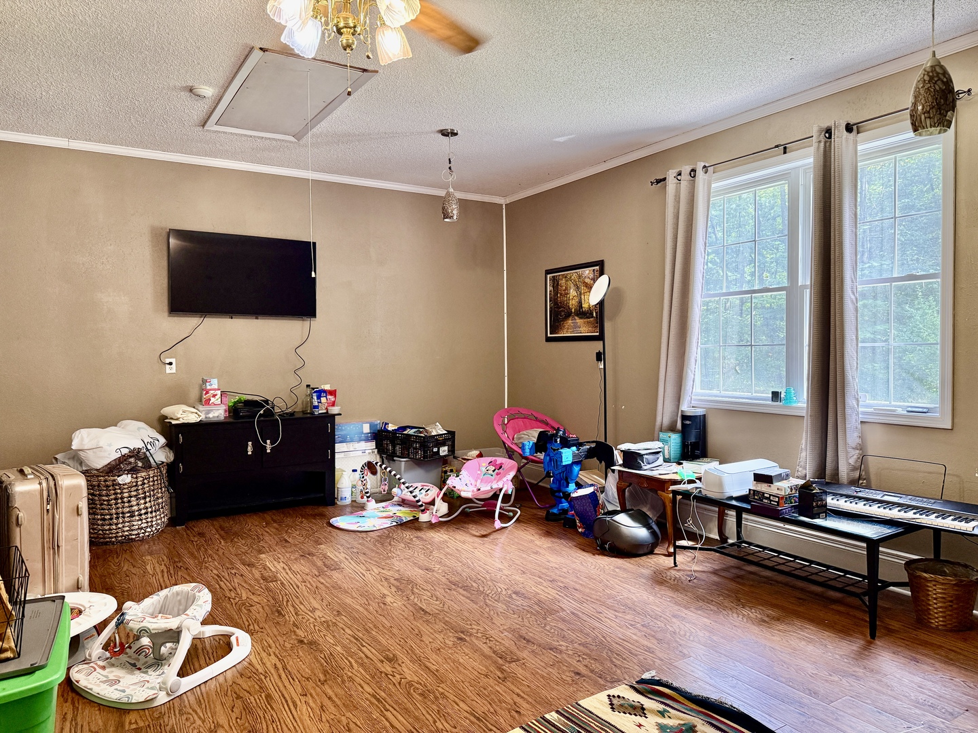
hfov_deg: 71.6
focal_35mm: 24
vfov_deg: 56.8
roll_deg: +0.2
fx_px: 678
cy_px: 366
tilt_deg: -1.2
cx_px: 489
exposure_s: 1/120
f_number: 1.78
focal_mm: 6.76
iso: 250
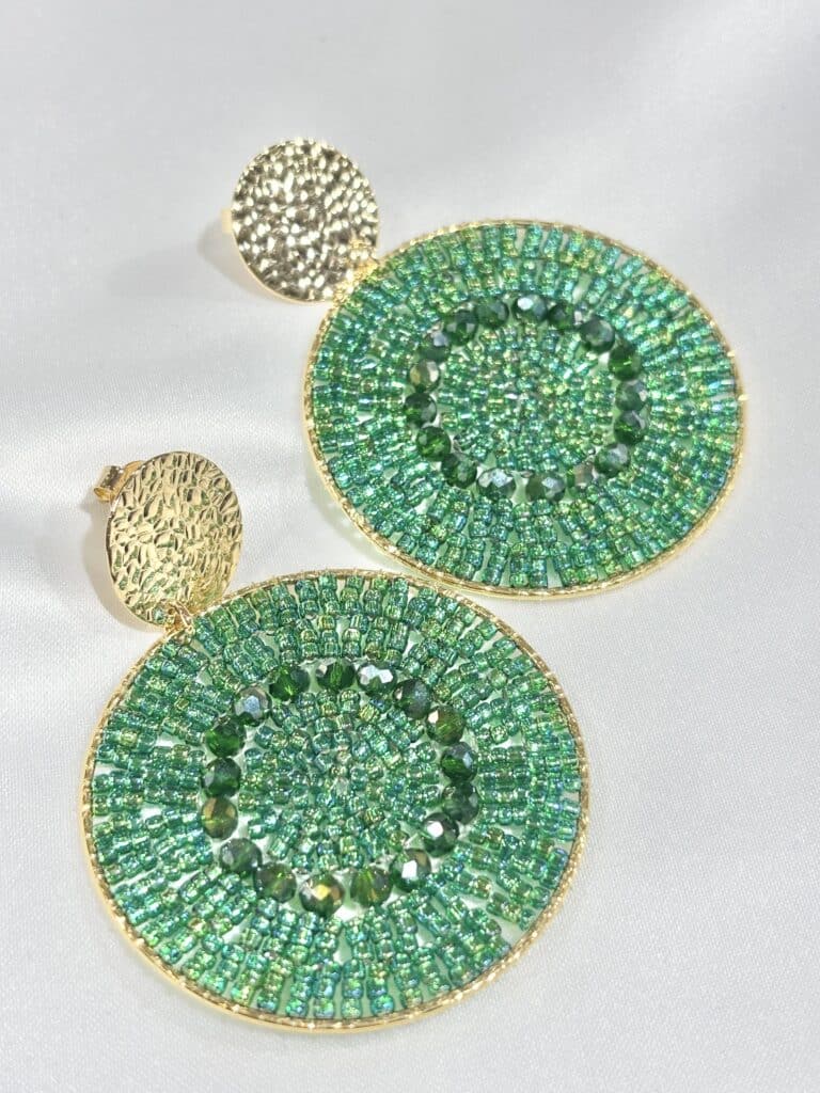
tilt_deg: -47.7
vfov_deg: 36.8
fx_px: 1642
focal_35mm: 52
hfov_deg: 28.0
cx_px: 410
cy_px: 546
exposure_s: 1/136
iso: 25
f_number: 1.6
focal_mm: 5.96
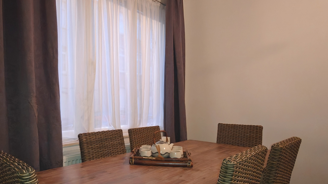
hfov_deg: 77.6
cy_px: 114
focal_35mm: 23
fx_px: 200
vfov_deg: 49.1
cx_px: 128
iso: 2500
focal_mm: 2.3
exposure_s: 1/50
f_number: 2
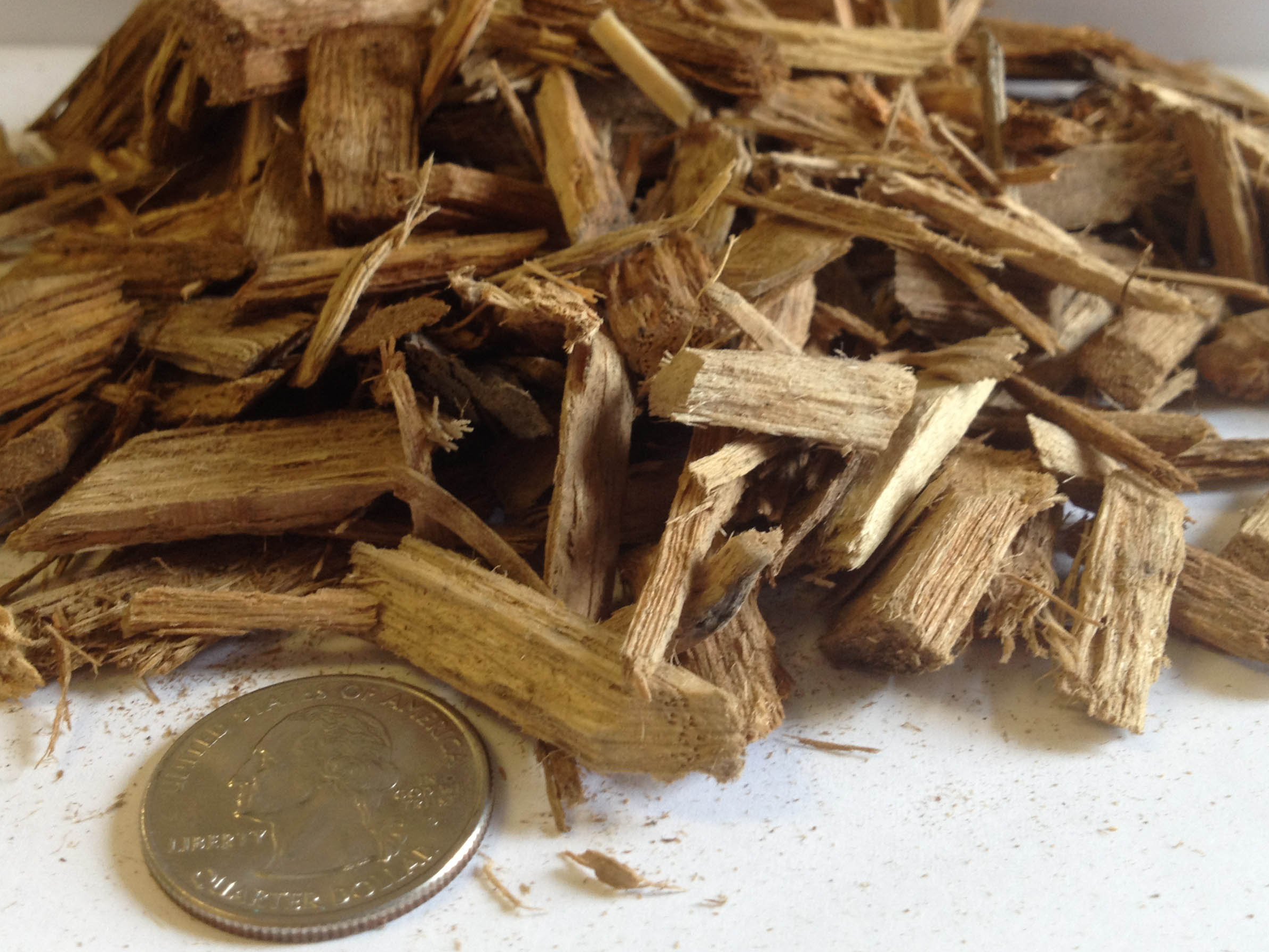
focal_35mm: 48
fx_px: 1760
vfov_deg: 30.1
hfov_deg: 39.7
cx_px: 639
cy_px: 342
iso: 64
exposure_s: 1/30
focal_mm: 4.28
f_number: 2.4
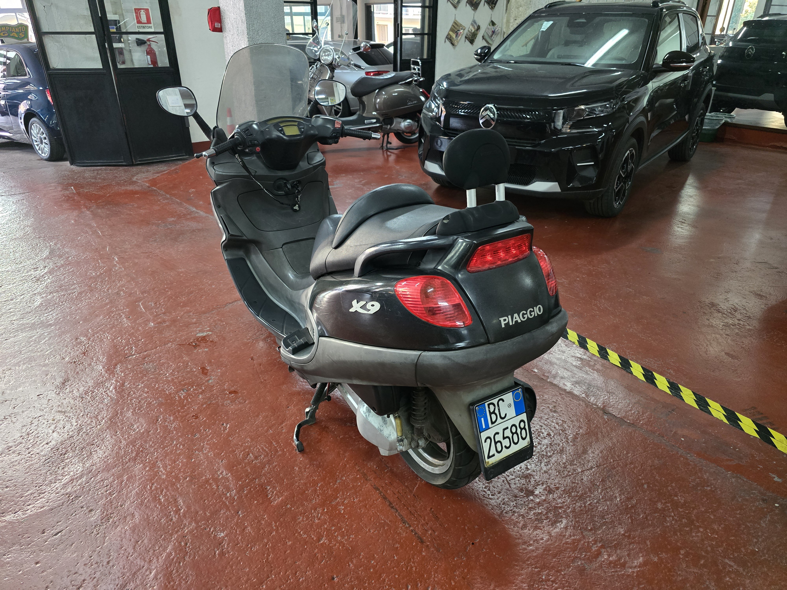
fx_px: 523
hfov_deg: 73.9
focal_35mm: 23
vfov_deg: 58.9
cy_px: 295
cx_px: 394
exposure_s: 1/100
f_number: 1.7
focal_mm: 6.3
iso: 1250
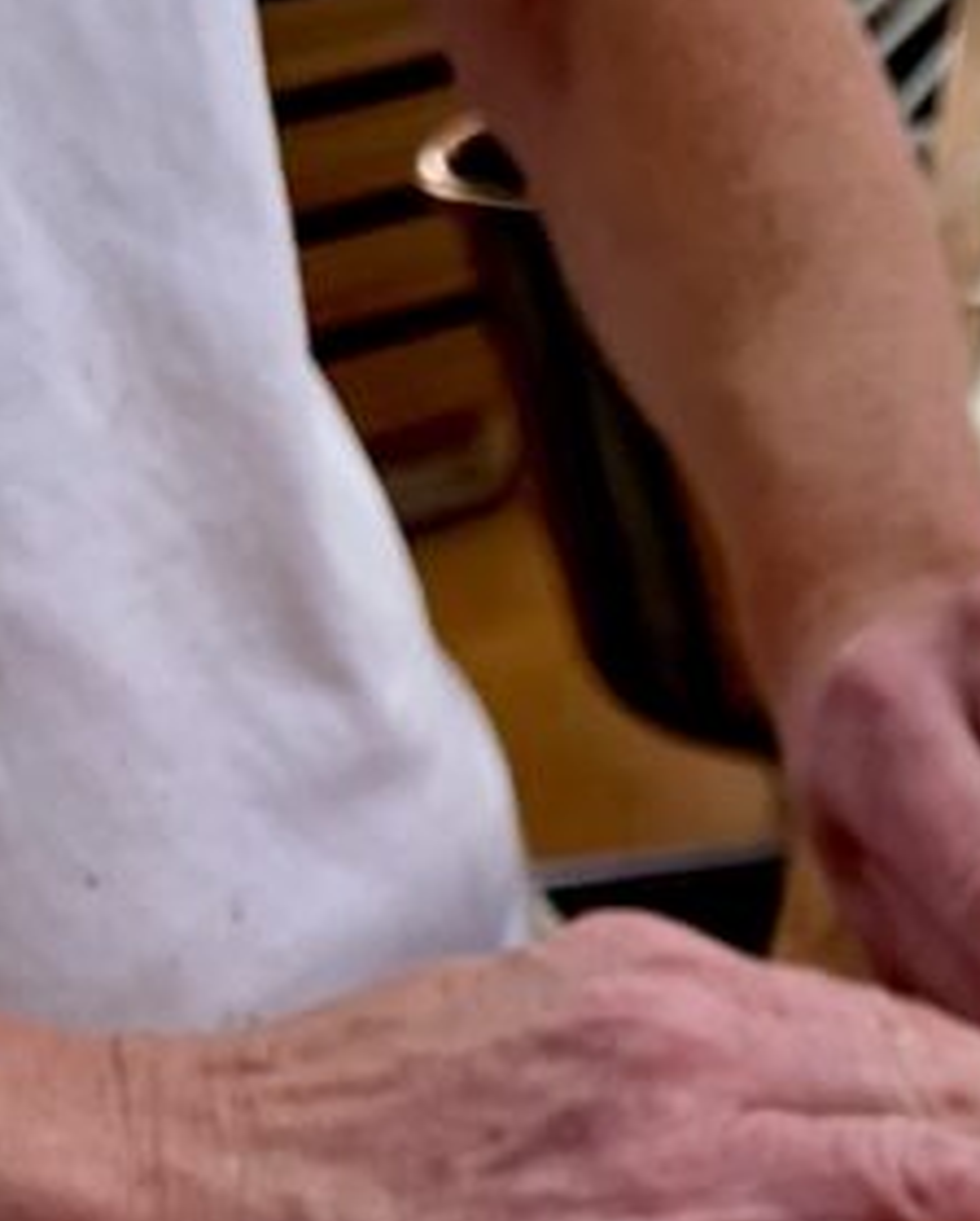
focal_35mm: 93
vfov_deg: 18.2
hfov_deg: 15.0
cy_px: 1851
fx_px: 3364
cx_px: 1597
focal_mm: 5.1
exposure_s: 1/100
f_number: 1.6
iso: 80
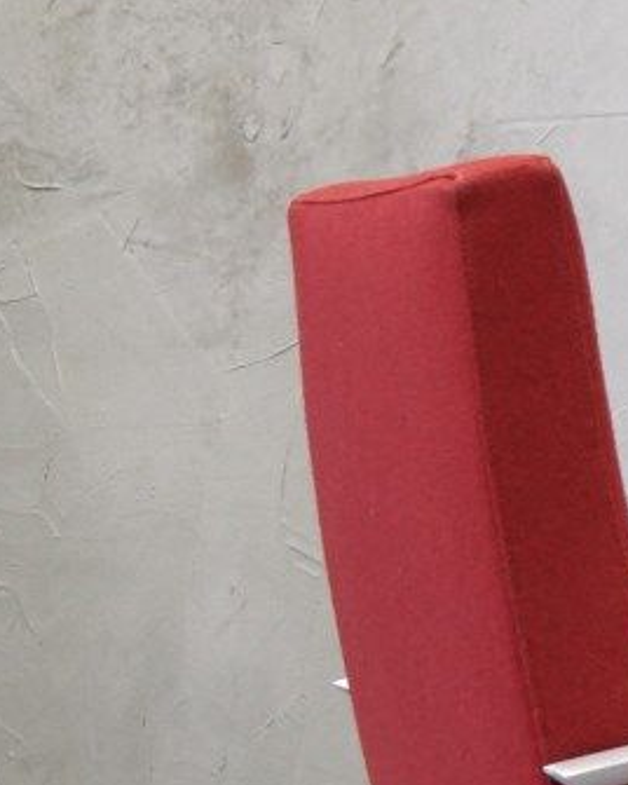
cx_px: 815
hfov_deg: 11.0
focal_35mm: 137
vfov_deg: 14.0
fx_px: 3183
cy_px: 548
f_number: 6.3
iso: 400
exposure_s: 1/8
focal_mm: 26
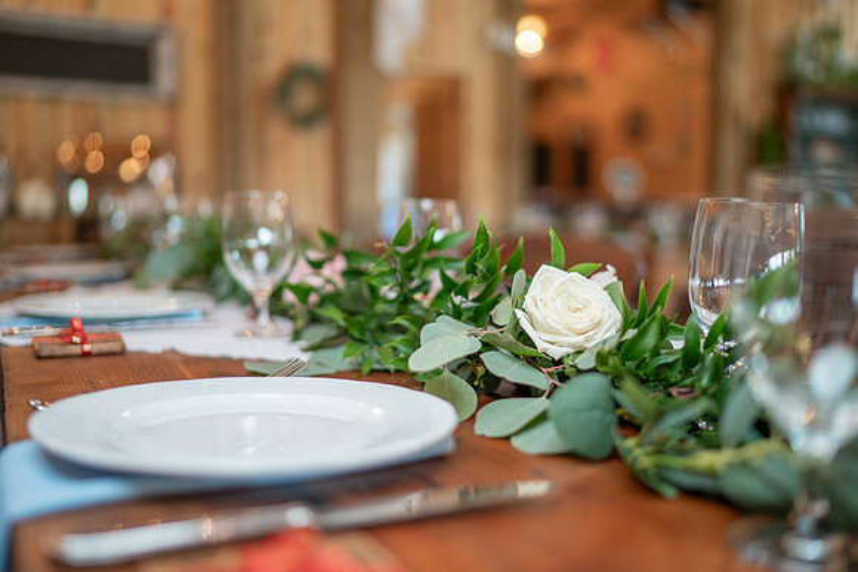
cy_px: 278
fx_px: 874
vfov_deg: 36.3
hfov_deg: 52.3
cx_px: 445
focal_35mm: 37
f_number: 1.4
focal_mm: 35
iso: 1000
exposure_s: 1/250
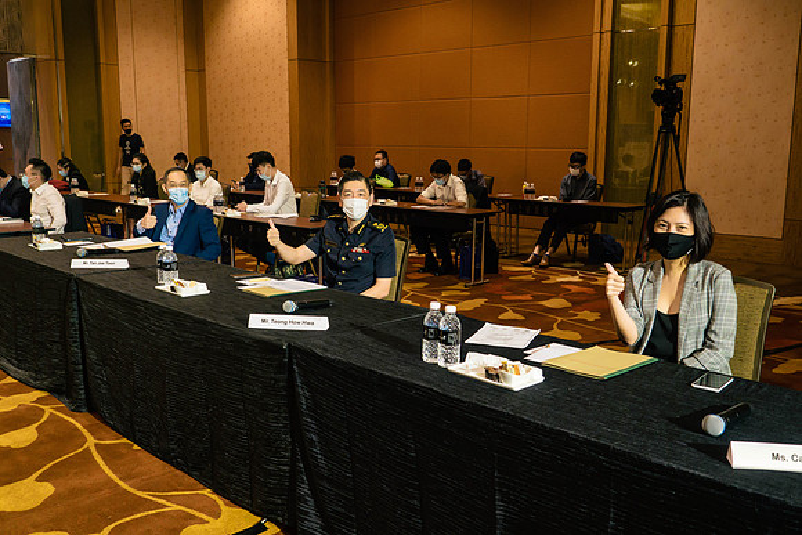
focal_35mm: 34
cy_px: 268
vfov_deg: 38.6
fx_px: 765
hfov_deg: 55.3
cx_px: 401
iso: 1000
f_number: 2.8
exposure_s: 1/100
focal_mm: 16
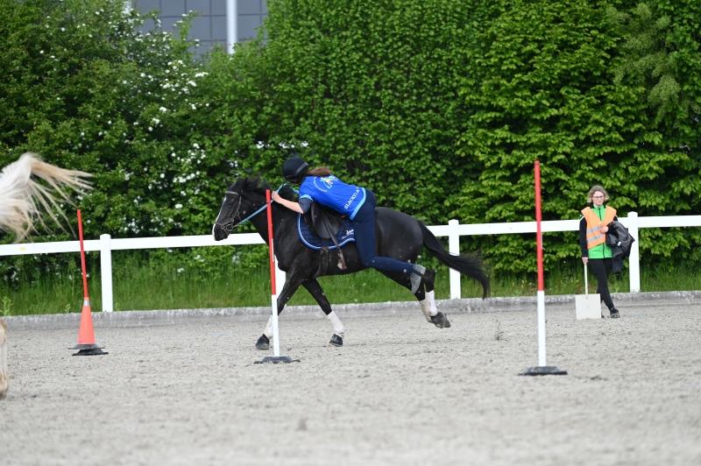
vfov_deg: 5.5
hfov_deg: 8.2
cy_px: 233
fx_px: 4864
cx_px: 350
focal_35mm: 250
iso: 900
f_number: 6.3
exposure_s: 1/1250
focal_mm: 250
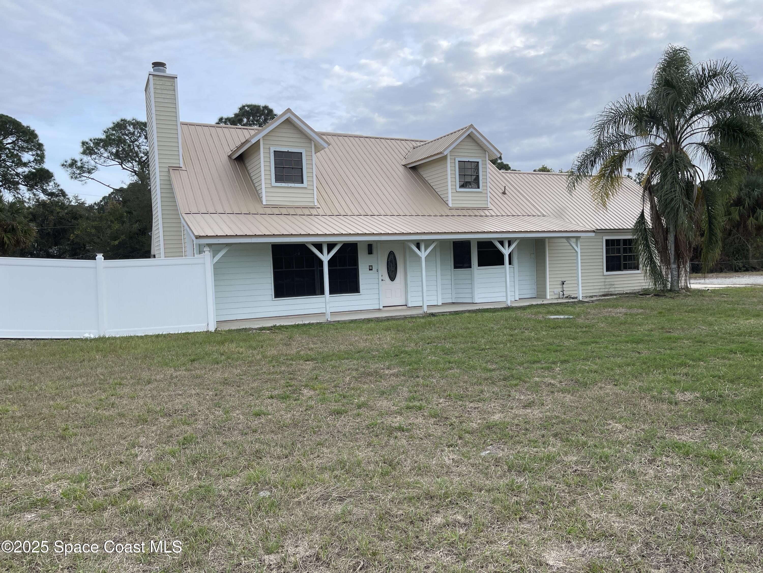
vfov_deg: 54.9
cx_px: 382
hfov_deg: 69.4
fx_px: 551
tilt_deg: -2.1
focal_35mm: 25
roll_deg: +1.8
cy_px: 286
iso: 32
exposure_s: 1/1403
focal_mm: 5.1
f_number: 1.6
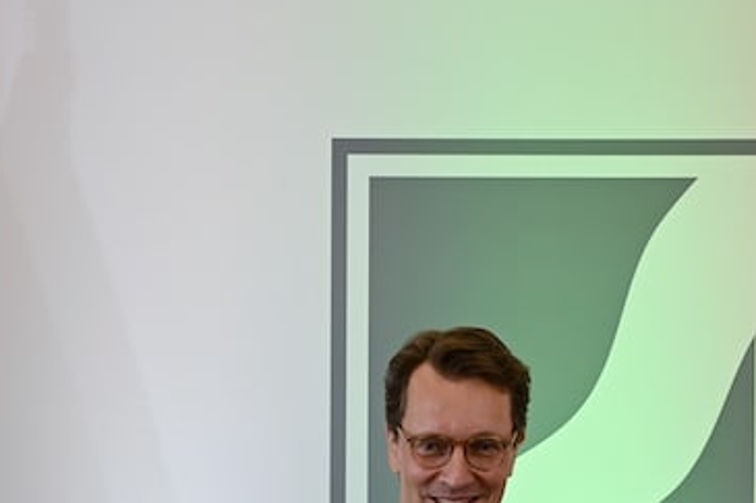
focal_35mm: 561
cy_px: 632
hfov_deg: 3.7
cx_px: 302
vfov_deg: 2.4
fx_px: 11775
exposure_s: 1/100
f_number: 3.5
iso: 100
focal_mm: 200
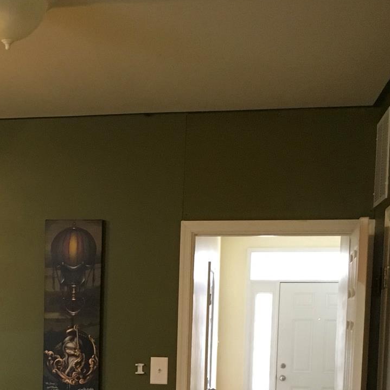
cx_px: 43
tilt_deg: -4.0
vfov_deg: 22.5
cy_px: 410
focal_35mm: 73
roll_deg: +0.3
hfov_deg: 23.1
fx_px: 930
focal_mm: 4.15
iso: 200
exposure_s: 1/20
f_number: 2.2
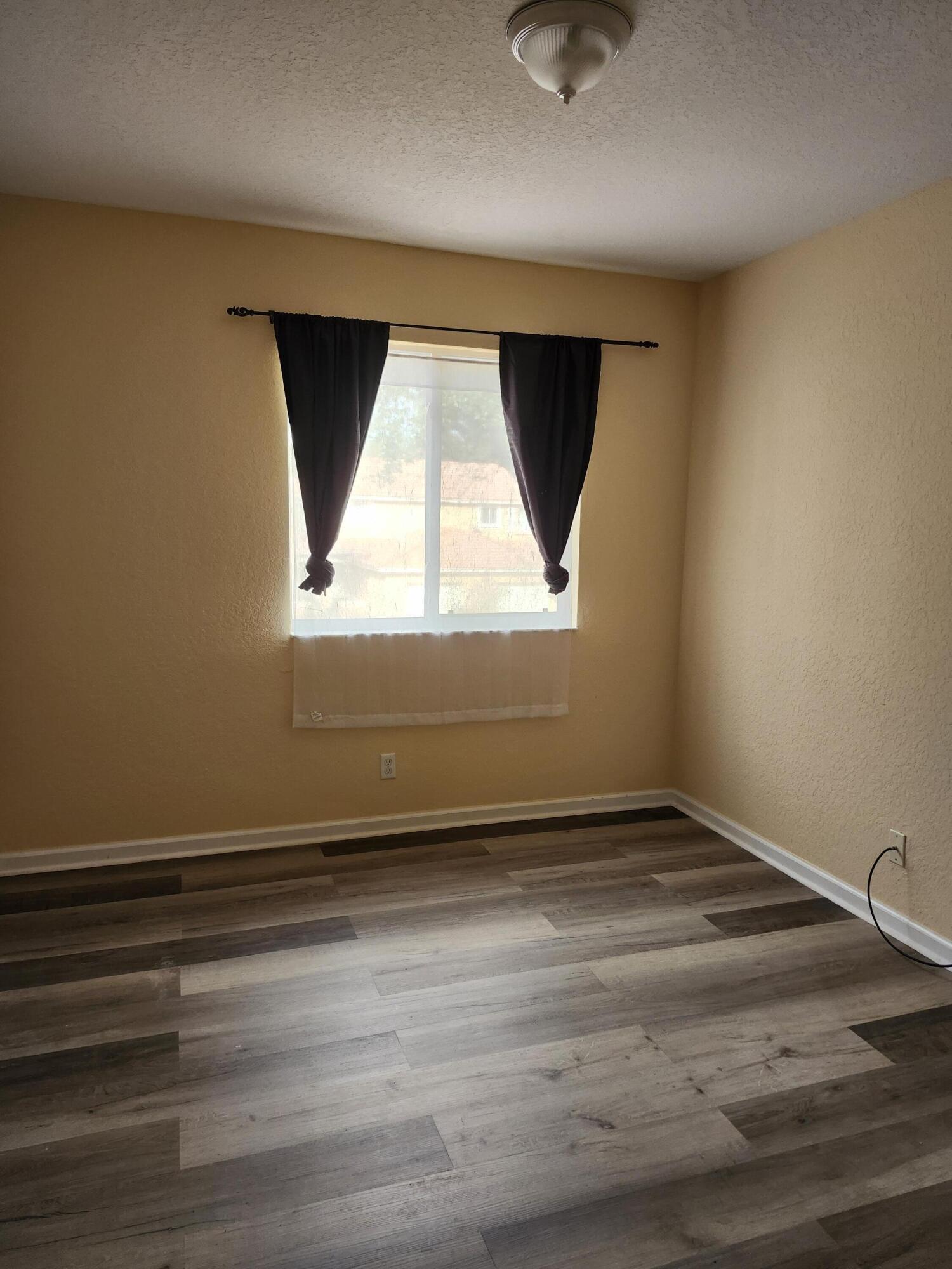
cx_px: 476
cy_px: 634
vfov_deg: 73.9
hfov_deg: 58.9
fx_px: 843
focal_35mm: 23
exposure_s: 1/180
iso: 200
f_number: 1.8
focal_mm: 5.54
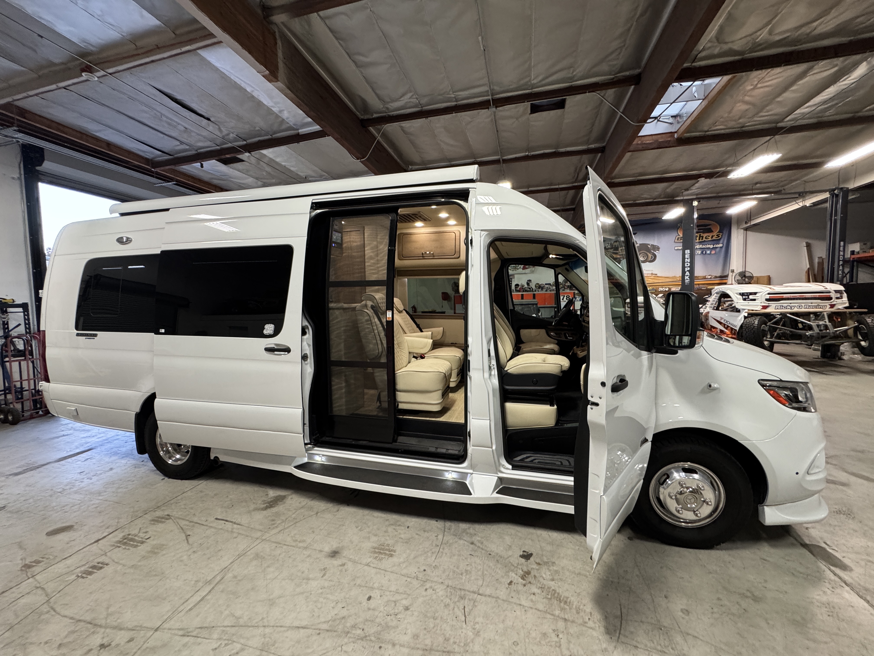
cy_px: 328
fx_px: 353
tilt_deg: -4.5
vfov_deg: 85.7
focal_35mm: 14
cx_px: 437
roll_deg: +0.7
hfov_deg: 102.1
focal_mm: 2.22
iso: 250
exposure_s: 1/60
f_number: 2.2
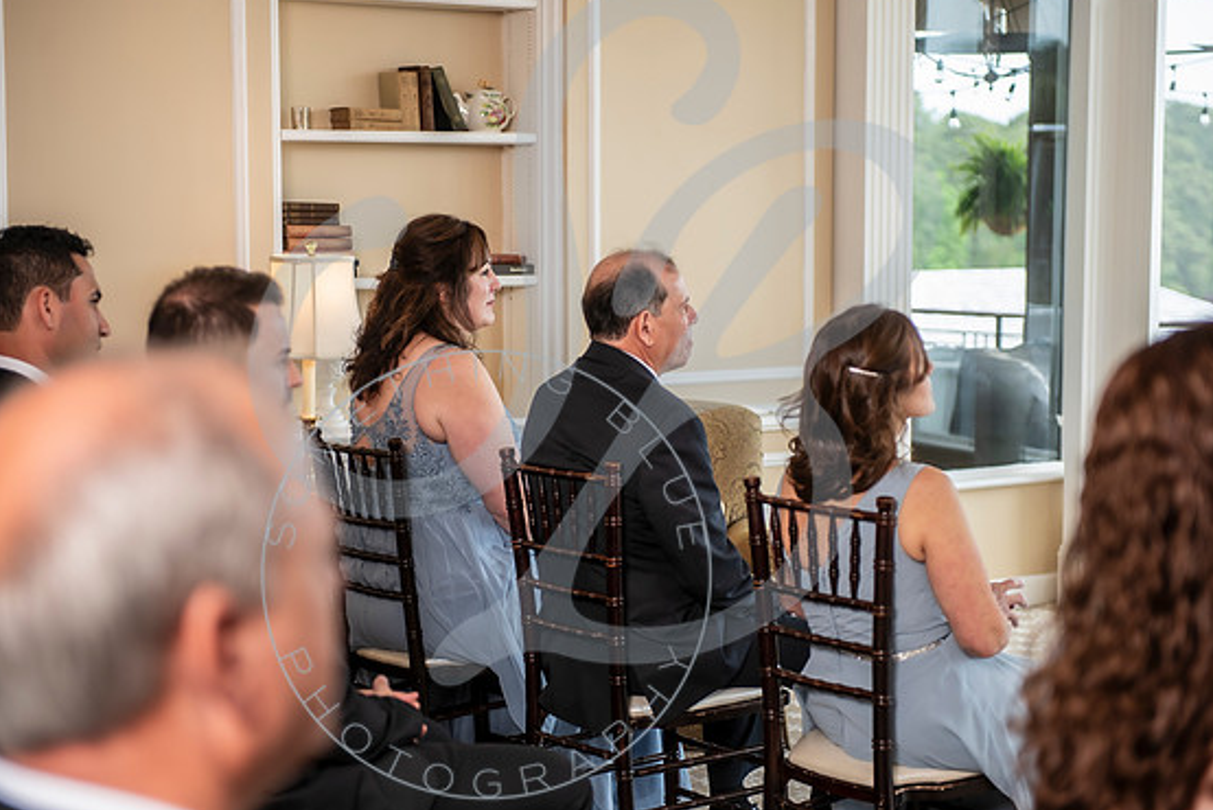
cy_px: 391
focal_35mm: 75
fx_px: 2528
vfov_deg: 18.2
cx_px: 596
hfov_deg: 27.0
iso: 200
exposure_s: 1/160
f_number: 2.8
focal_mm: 70
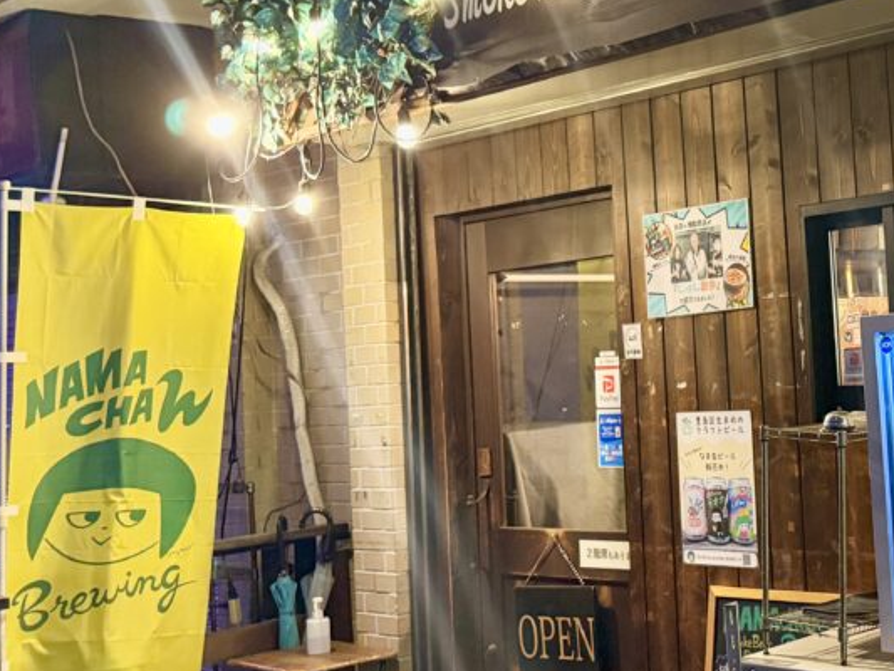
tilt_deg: +2.9
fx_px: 1395
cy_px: 255
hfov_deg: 32.2
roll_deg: +3.5
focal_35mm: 54
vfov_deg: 27.0
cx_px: 929
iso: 640
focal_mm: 6.76
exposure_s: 1/50
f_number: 1.78
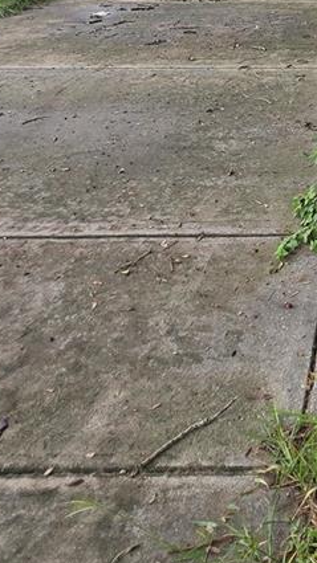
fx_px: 598
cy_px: -46
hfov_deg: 26.3
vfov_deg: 41.1
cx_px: 386
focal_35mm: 40
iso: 50
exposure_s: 1/261
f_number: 2.2
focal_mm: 2.2
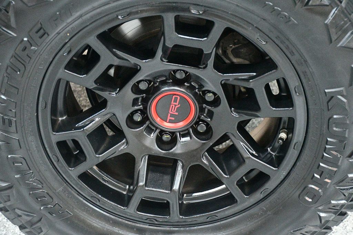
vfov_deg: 18.9
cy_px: 118
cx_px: 176
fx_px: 706
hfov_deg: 28.1
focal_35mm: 72
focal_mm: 48
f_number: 4.5
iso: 10000
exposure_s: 1/60
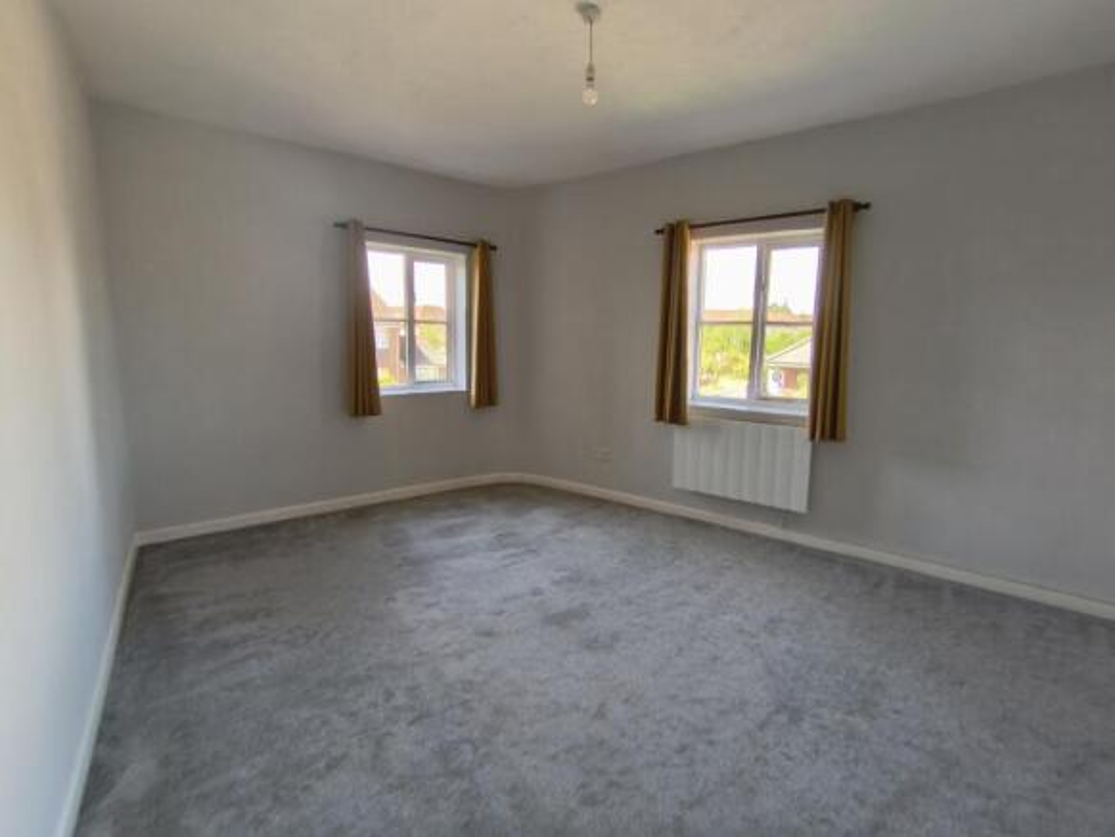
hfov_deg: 98.1
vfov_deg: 81.8
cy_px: 418
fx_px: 483
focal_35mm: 15
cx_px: 558
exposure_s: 1/50
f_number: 2.2
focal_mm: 1.65
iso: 160
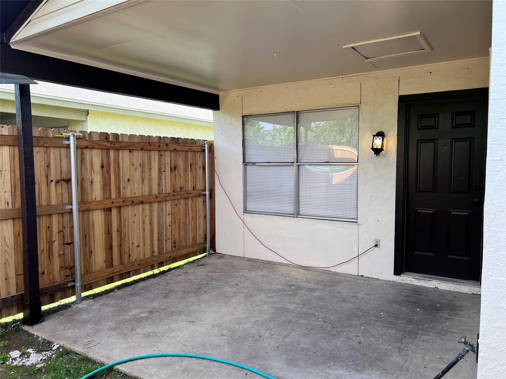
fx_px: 380
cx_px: 253
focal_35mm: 26
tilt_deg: -5.6
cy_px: 190
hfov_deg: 67.3
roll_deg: -0.6
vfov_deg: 53.1
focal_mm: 5.7
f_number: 1.5
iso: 50
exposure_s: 1/401
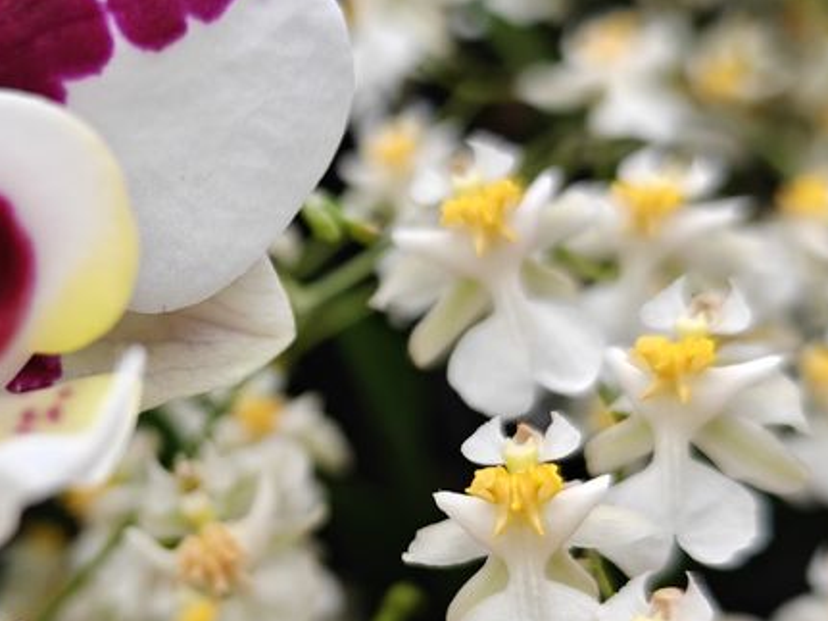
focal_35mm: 64
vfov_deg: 22.8
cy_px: 415
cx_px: 184
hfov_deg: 29.7
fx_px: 1530
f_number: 1.6
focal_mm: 6.06
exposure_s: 1/298
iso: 200
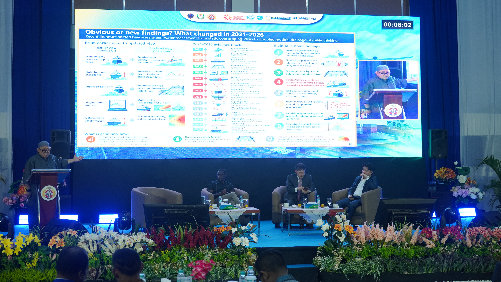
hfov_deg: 39.2
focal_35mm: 53
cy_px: 133
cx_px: 251
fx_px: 704
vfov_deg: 22.6
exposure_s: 1/160
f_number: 5.6
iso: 2000
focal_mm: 50
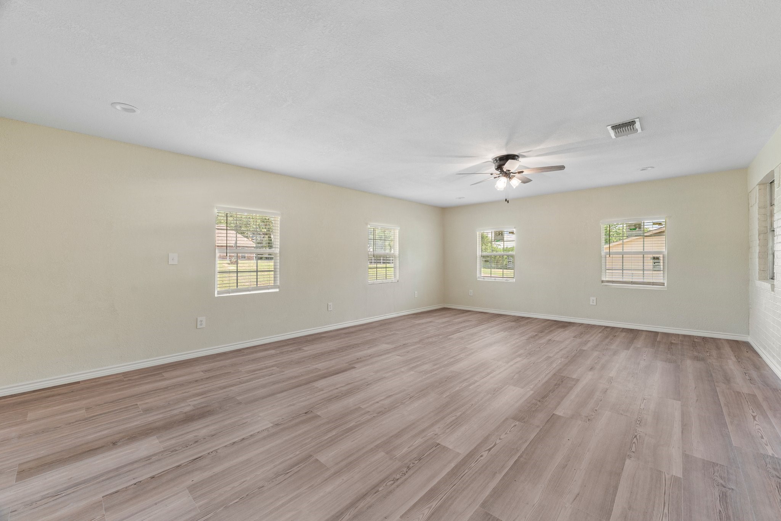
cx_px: 390
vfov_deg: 81.2
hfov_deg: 104.3
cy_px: 260
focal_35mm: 14
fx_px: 304
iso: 500
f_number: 9
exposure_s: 1/1.67
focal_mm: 14
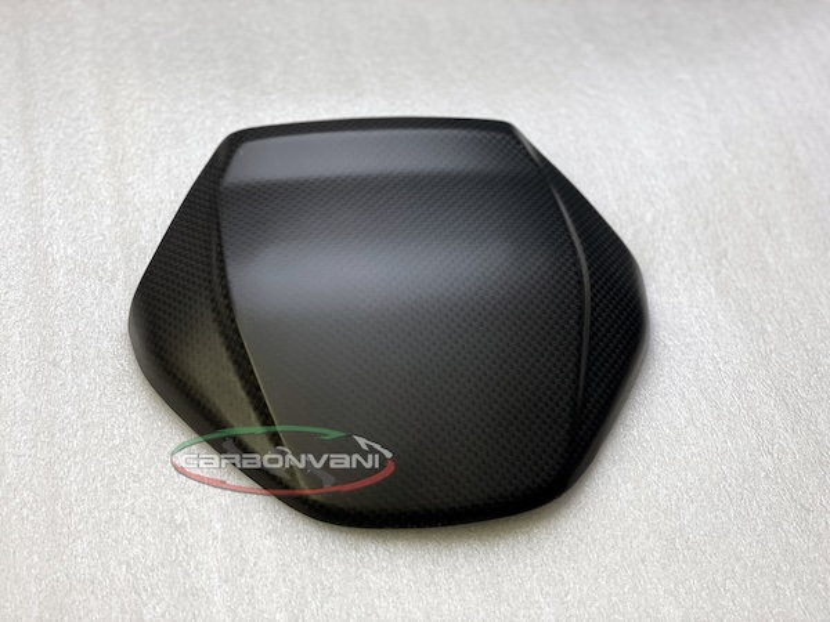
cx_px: 415
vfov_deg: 28.0
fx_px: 1247
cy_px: 311
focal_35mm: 52
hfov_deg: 36.8
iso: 100
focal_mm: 6
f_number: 2
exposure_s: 1/100
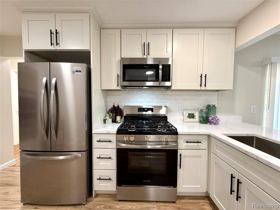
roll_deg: -0.4
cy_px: 105
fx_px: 113
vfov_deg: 85.7
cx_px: 140
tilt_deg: -2.9
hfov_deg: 102.1
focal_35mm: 14
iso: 320
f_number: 2.2
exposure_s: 1/120
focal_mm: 2.22
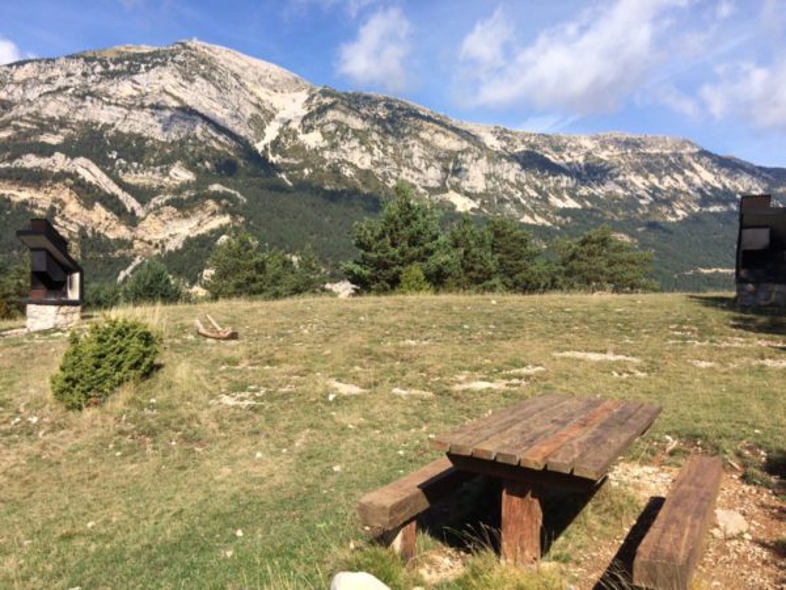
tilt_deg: -1.7
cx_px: 393
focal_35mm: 29
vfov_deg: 48.2
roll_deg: -0.7
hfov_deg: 61.7
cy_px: 295
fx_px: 658
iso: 32
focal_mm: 4.15
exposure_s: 1/2053
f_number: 2.2
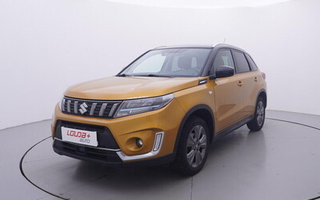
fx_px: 276
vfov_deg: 39.6
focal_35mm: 32
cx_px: 200
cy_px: 83
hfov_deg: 59.3
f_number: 5
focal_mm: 15
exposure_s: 1/80
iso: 200
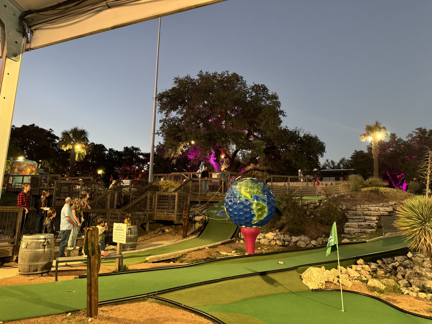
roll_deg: -2.1
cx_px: 216
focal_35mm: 24
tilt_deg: +8.6
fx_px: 300
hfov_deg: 71.6
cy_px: 162
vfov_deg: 56.8
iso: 800
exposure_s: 1/40
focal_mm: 6.76
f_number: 1.78
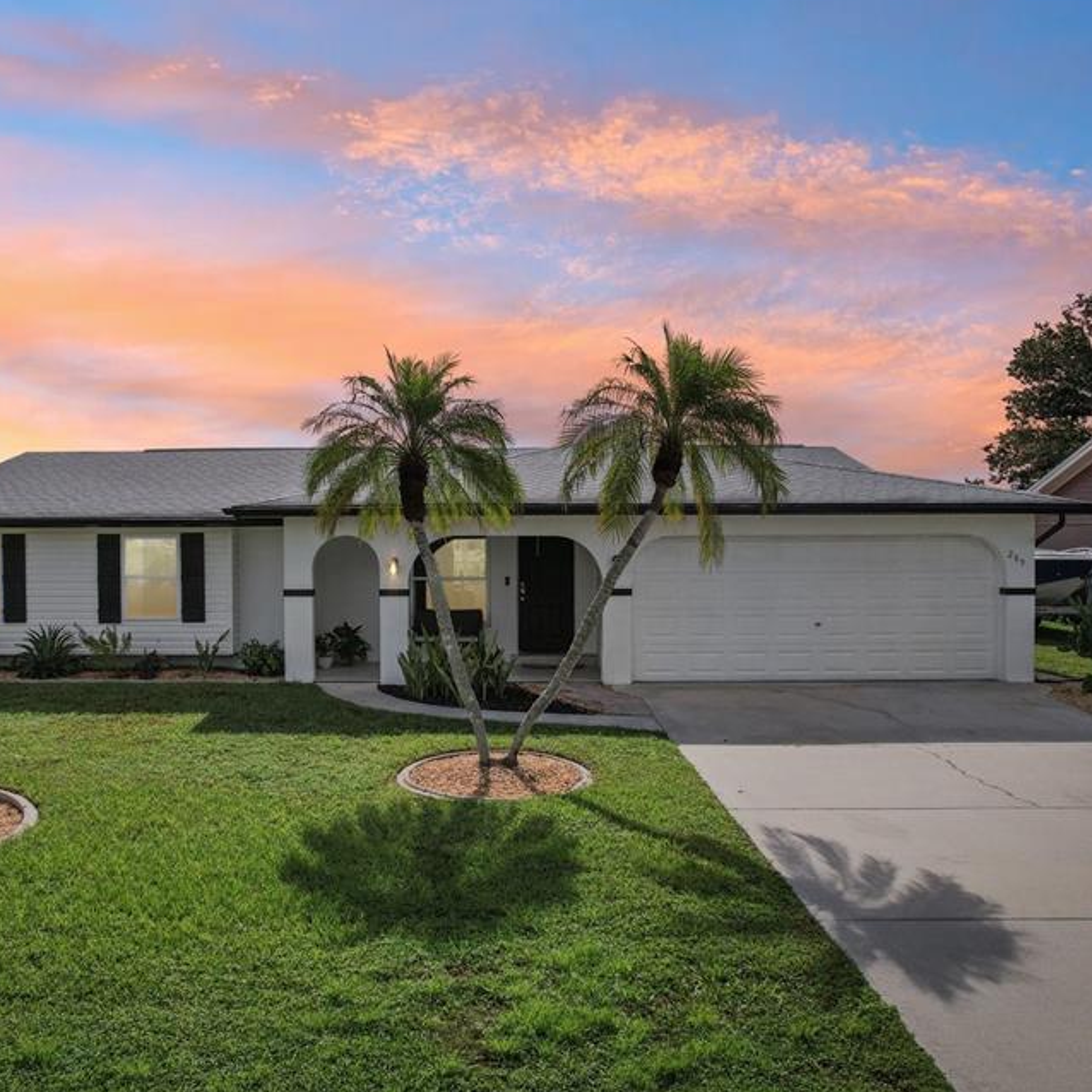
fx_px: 1071
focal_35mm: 30
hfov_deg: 53.7
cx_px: 450
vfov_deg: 54.0
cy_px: 556
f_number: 2.8
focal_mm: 8.38
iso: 100
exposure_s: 1/500
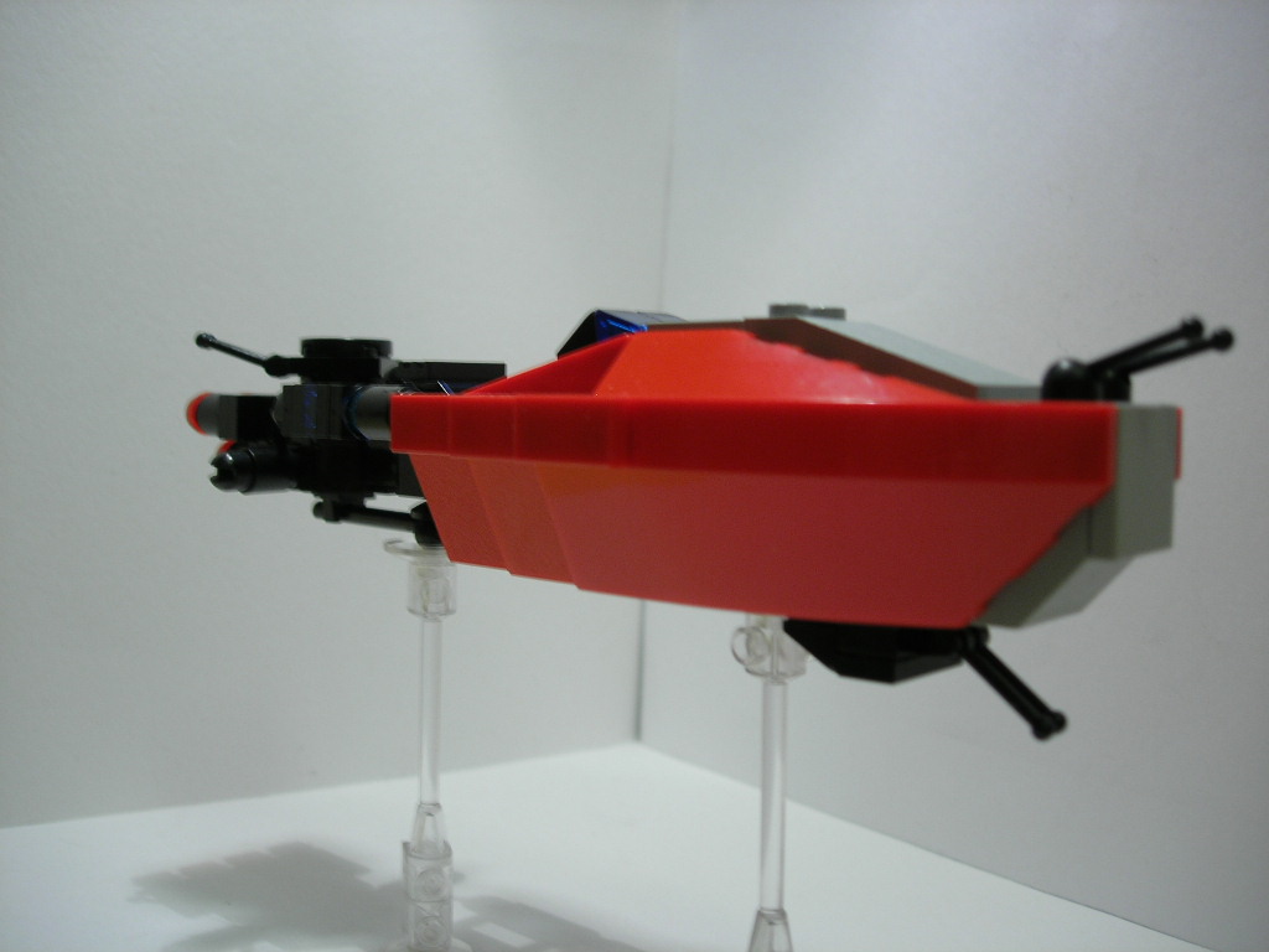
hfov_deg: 49.0
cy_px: 476
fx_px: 1393
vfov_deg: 37.7
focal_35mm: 38
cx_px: 634
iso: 64
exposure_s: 1/12.4
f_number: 2.8
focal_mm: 7.8
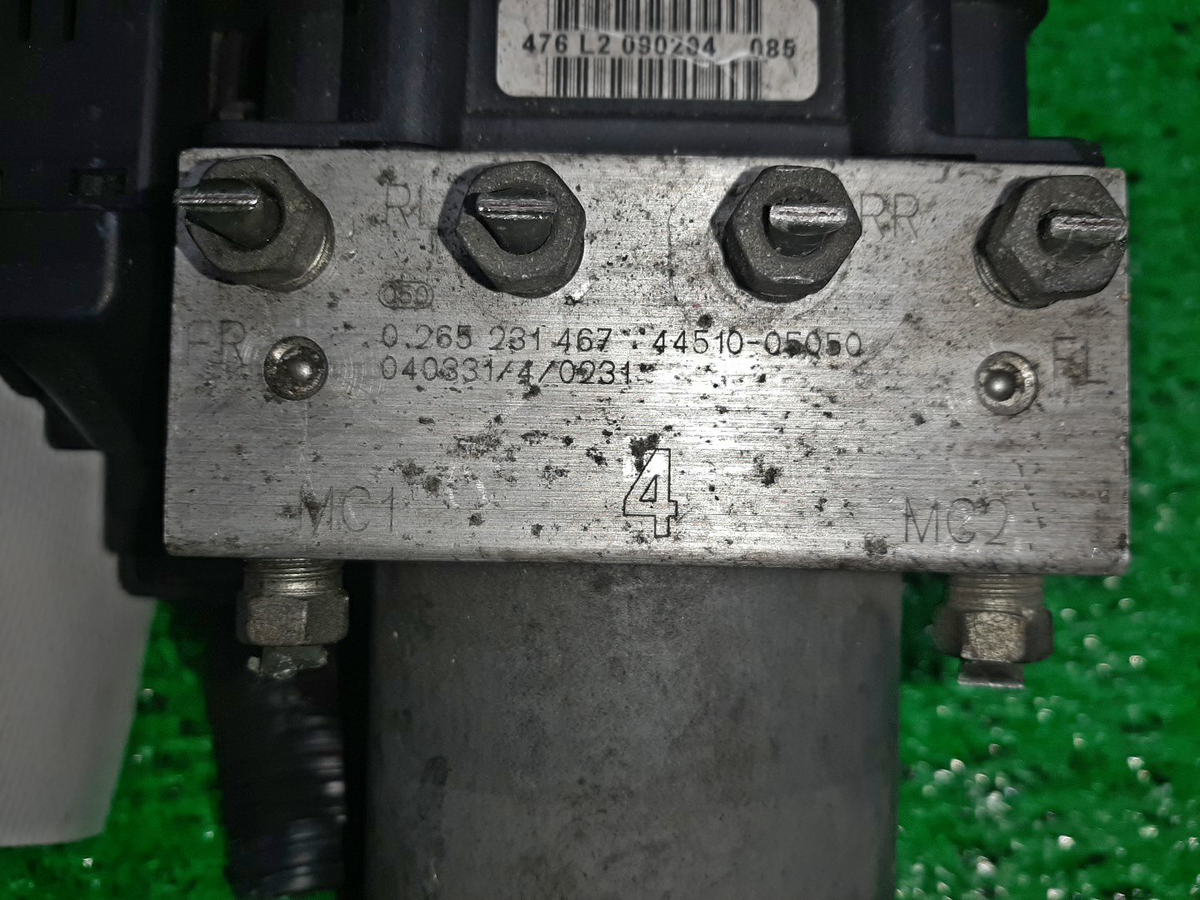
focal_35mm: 26
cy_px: 450
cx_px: 600
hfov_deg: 67.3
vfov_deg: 53.1
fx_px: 901
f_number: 1.7
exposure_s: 1/112
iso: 40
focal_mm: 3.93
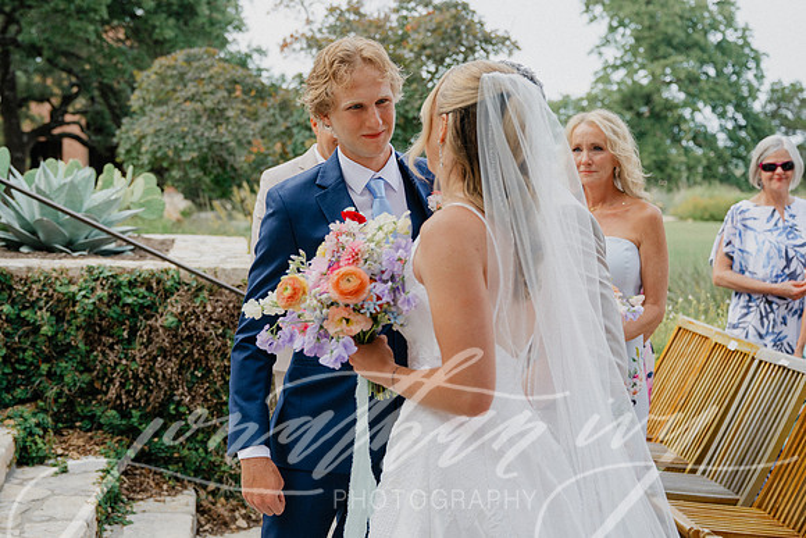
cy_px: 213
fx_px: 1272
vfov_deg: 23.8
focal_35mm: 57
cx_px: 297
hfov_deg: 34.9
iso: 100
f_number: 3.5
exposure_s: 1/500
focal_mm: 45
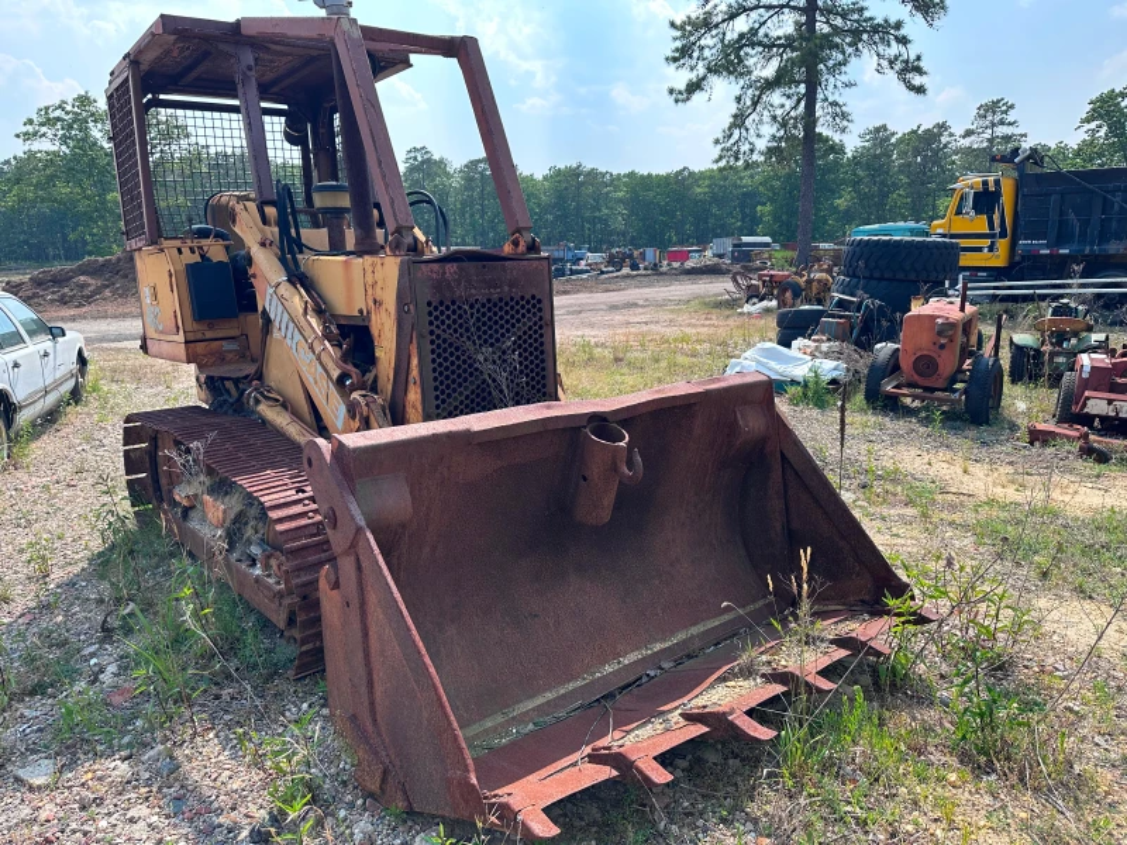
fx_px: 781
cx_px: 564
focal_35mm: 24
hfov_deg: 71.6
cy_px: 422
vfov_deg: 56.8
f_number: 1.78
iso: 80
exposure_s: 1/2070
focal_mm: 6.86
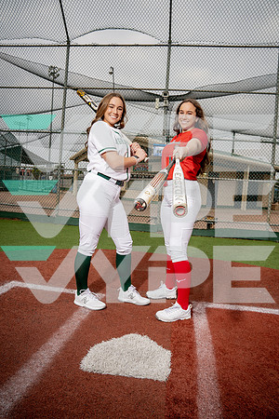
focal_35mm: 26
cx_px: 140
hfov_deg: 49.6
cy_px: 210
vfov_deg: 69.4
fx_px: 302
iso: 100
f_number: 8
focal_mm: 26
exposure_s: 1/250
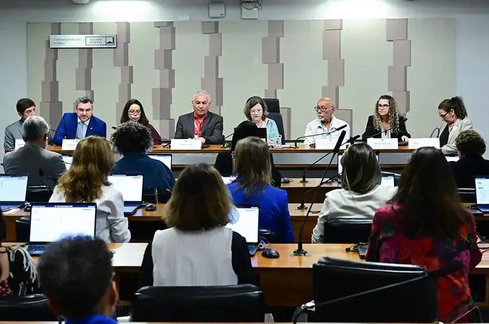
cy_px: 162
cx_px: 244
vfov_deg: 21.2
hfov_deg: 31.5
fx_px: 868
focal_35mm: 64
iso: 4000
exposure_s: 1/200
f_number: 5
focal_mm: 43
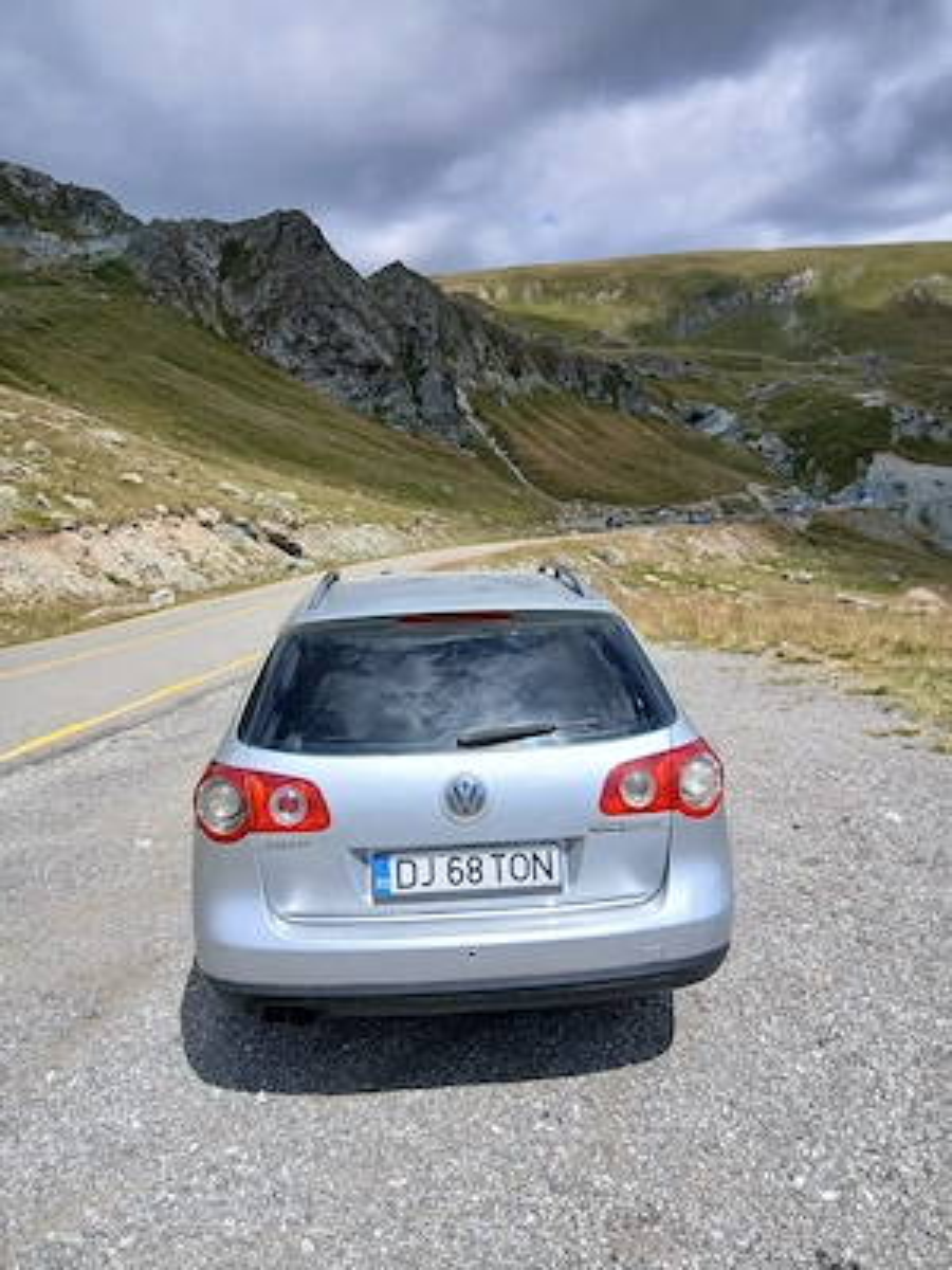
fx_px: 953
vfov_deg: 67.3
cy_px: 635
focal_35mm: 26
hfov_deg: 53.1
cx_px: 476
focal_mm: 3.98
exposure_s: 1/742
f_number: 1.8
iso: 20
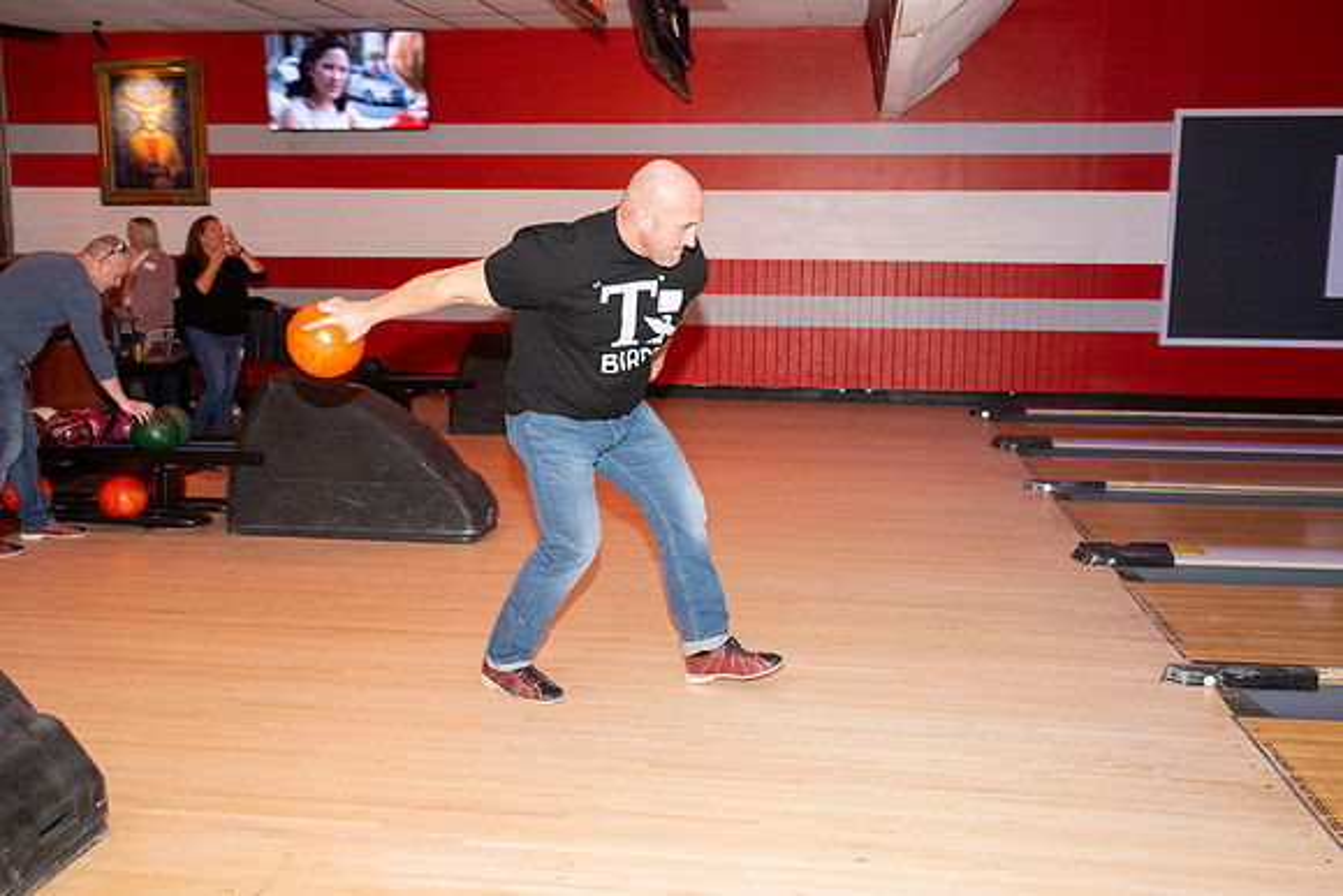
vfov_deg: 38.9
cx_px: 672
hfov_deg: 55.8
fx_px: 1269
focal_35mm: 34
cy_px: 448
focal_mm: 34
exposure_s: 1/100
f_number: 5.6
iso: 2000
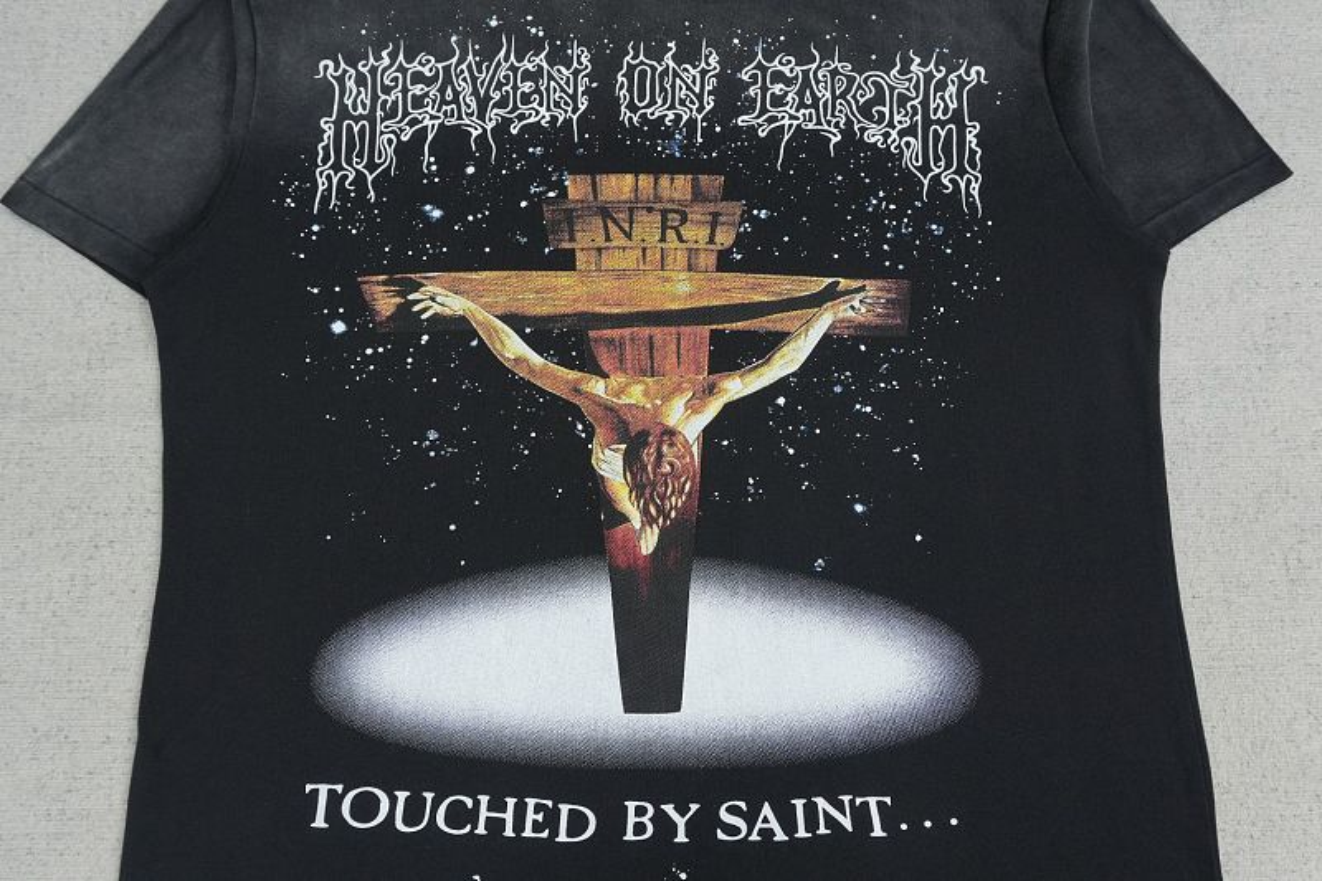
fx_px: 1156
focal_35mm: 32
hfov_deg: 59.5
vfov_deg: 41.7
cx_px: 661
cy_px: 440
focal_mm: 21
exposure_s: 1/160
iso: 1000
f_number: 8
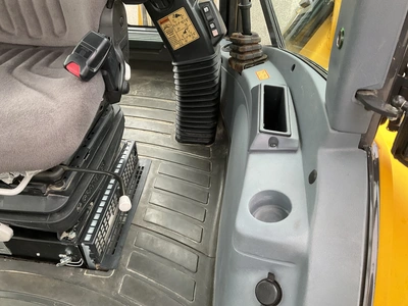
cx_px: 204
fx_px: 342
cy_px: 153
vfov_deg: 48.2
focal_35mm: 29
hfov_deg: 61.7
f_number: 1.8
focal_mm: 3
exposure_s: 1/122
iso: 50
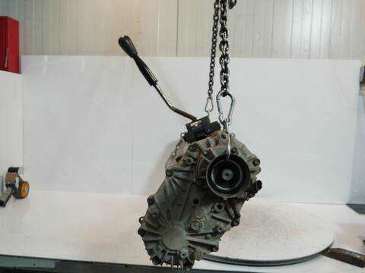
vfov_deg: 49.7
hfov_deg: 63.4
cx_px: 182
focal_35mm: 28
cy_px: 136
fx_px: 295
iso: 200
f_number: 3.5
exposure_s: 1/60
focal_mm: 14
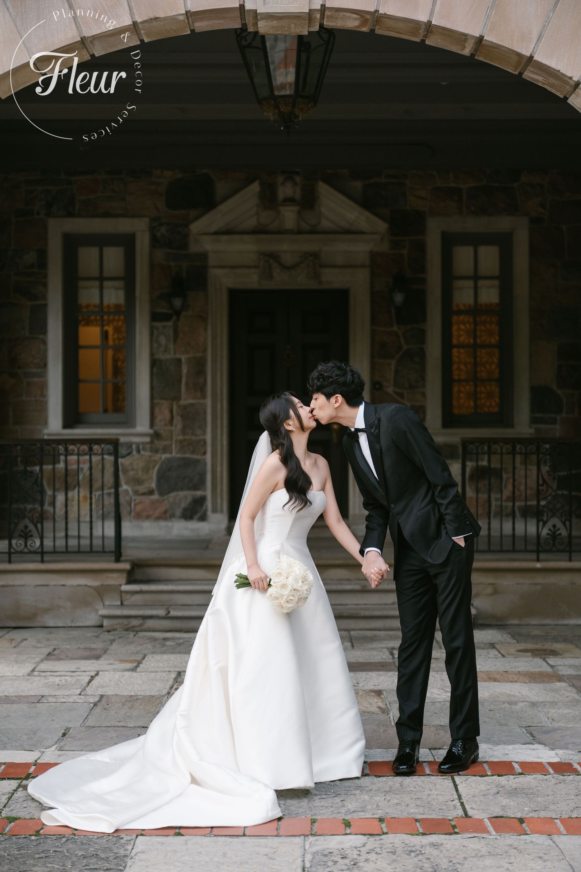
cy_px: 436
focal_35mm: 65
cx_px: 290
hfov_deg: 20.9
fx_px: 1573
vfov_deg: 31.0
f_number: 2
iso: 400
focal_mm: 65
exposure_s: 1/800
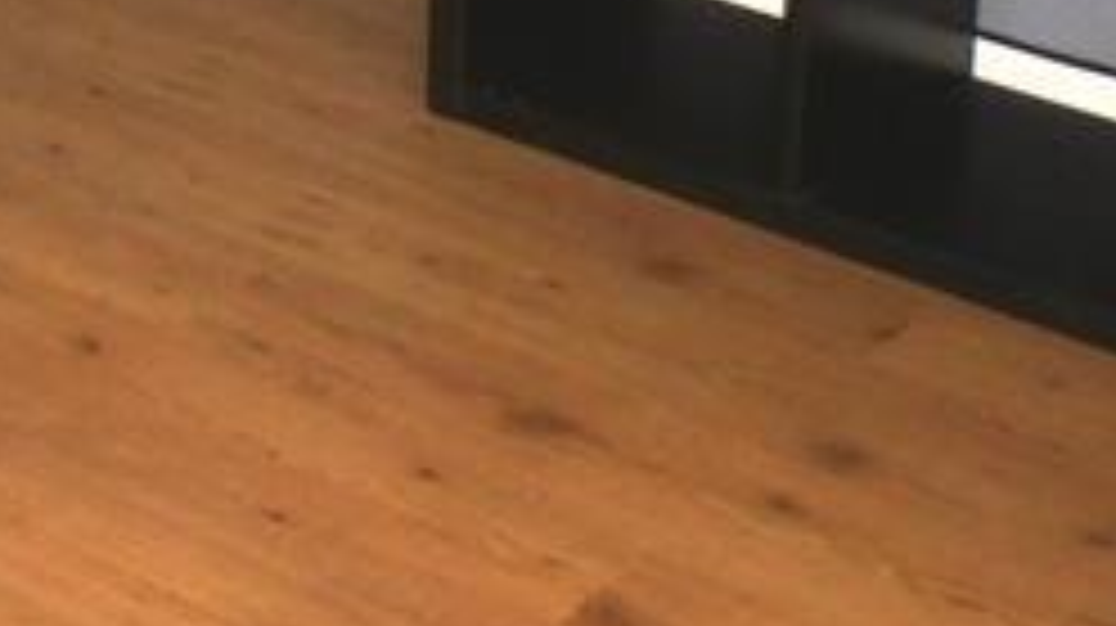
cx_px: -315
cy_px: -937
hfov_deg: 18.5
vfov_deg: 9.7
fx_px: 3193
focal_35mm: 108
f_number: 3.5
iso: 160
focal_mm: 4.3
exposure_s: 1/60
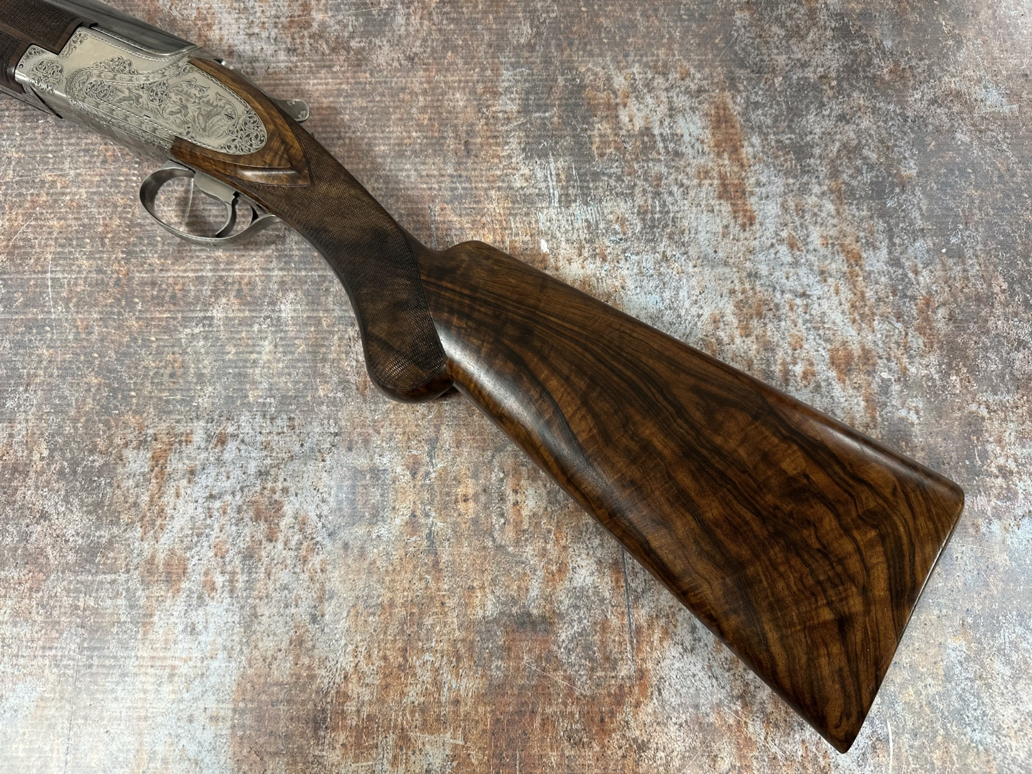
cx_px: 516
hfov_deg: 71.6
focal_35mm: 24
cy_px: 387
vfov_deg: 56.8
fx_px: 716
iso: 160
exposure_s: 1/50
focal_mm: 6.9
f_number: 1.8
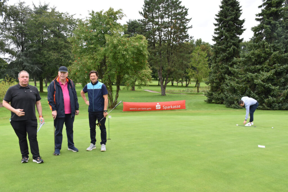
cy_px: 96
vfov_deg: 43.6
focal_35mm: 30
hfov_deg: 61.9
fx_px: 240
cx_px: 144
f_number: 7.1
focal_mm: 20
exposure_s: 1/200
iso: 400
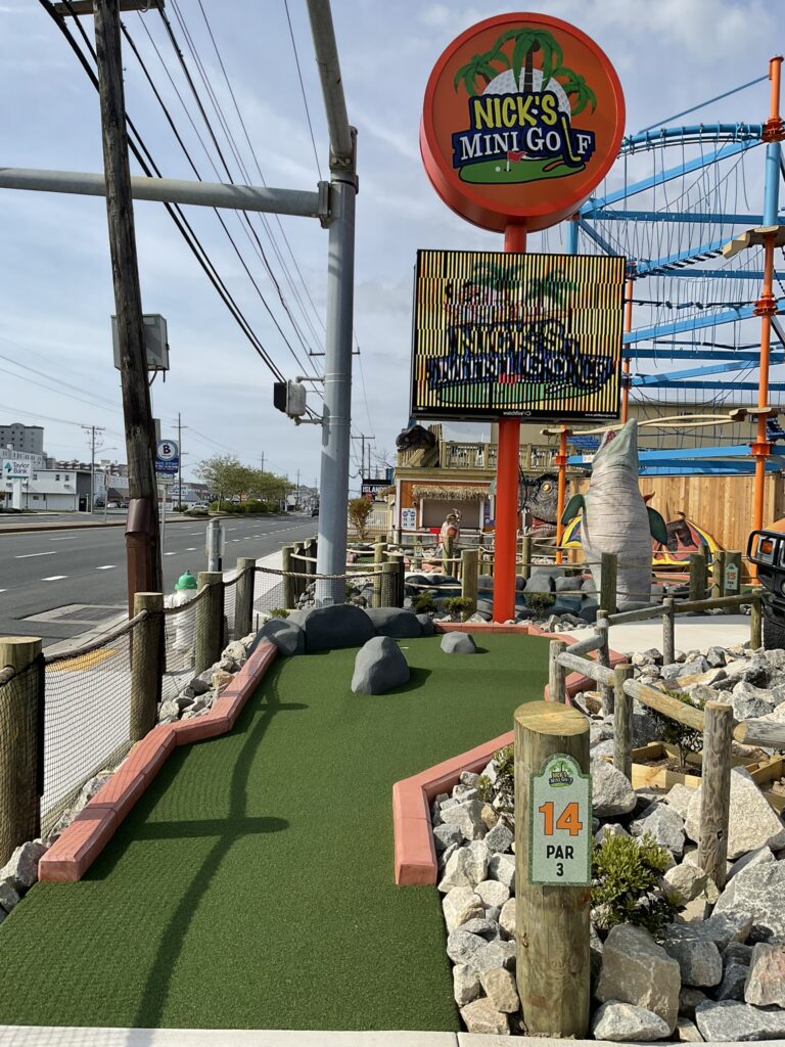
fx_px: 877
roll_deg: -1.5
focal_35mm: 29
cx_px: 392
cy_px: 524
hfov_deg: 48.2
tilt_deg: -2.3
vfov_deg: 61.7
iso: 16
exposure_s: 1/2141
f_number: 1.8
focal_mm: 3
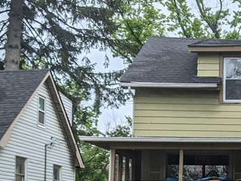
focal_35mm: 81
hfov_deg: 22.4
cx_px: 280
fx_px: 564
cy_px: 177
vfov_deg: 17.8
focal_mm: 4.44
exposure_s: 1/1466
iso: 42
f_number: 1.8
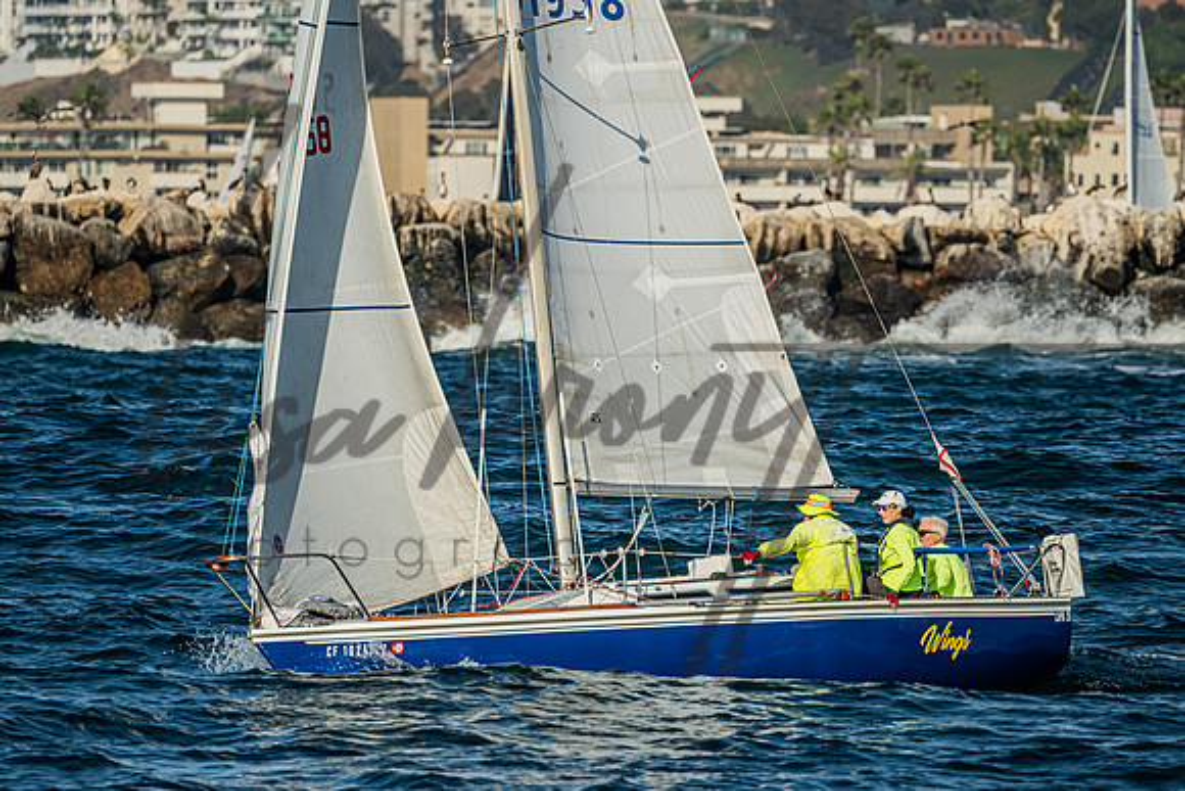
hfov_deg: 4.0
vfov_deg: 2.6
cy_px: 359
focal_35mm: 520
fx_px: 17106
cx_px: 581
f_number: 5.6
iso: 400
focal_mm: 400
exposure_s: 1/4000
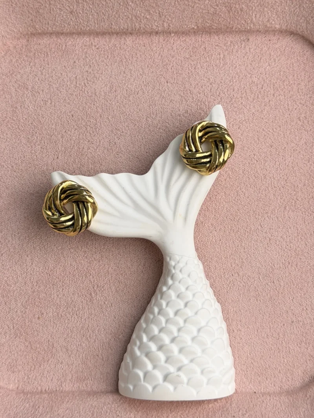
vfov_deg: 39.7
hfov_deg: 30.3
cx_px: 157
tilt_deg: -46.0
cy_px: 209
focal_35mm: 48
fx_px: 581
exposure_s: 1/786
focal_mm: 6.76
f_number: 1.78
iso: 64
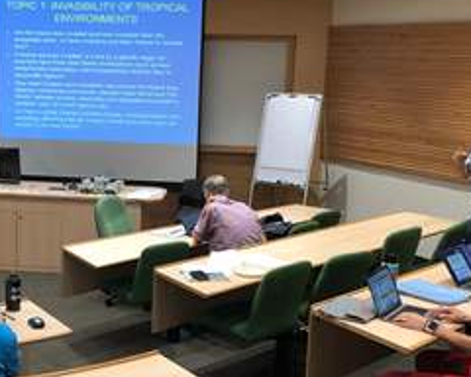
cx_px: 124
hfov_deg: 32.5
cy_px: 213
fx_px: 795
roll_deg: -1.1
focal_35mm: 57
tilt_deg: -10.3
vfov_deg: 26.7
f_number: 1.8
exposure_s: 1/26
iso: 40
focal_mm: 4
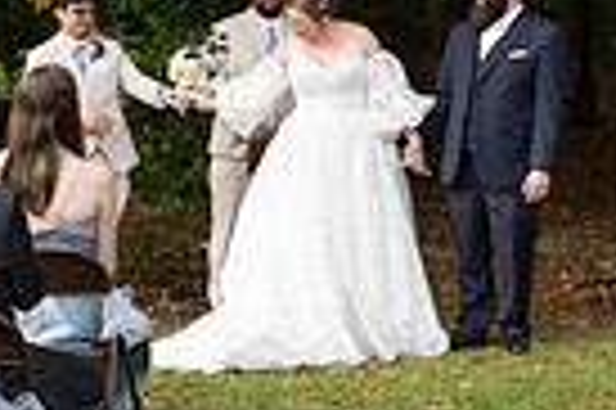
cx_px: 402
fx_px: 1863
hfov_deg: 18.7
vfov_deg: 12.5
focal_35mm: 109
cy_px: 70
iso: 400
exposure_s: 1/200
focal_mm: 24
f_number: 6.3
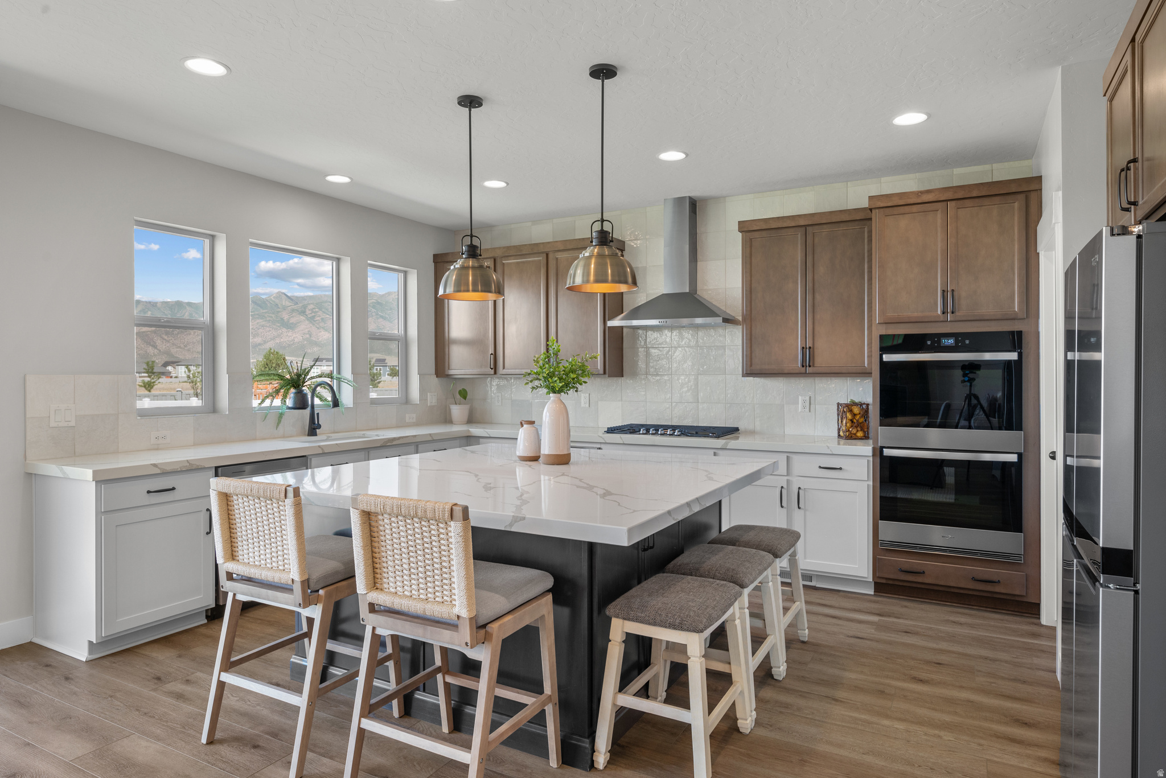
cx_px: 583
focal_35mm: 21
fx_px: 680
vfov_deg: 59.5
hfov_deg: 81.2
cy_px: 389
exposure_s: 1/4
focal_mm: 21
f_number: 8
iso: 500
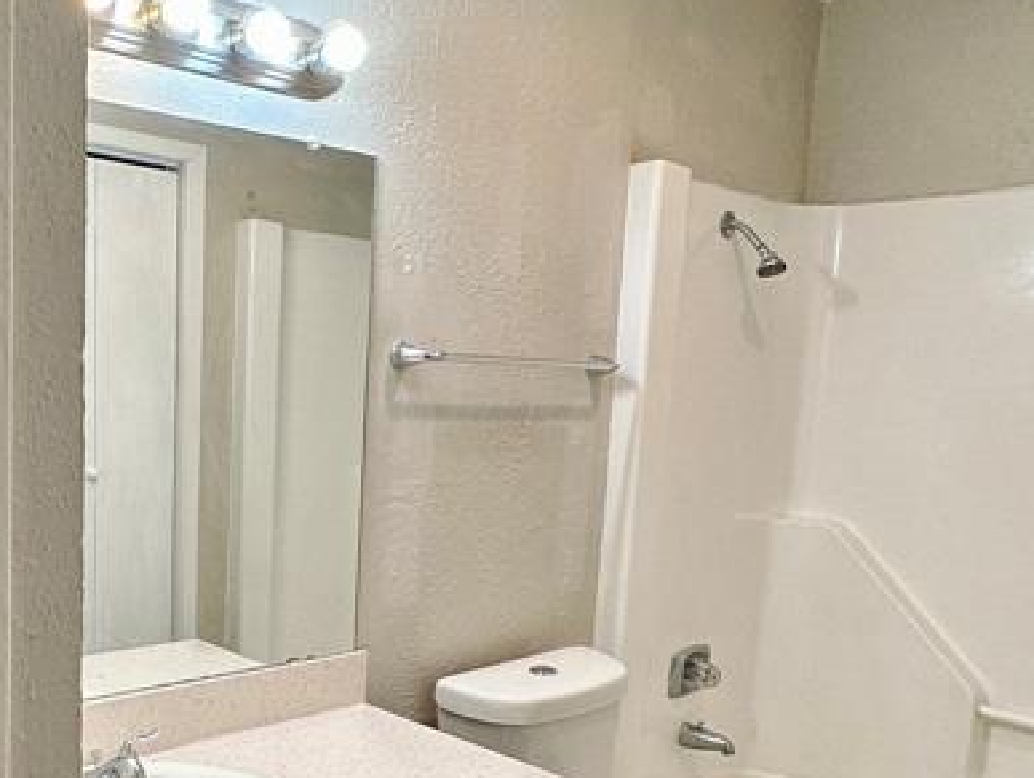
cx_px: 286
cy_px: 529
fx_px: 1106
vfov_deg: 38.2
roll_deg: -2.3
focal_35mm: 37
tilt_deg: -8.8
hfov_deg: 48.6
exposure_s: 1/120
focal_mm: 2.22
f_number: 2.2
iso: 100
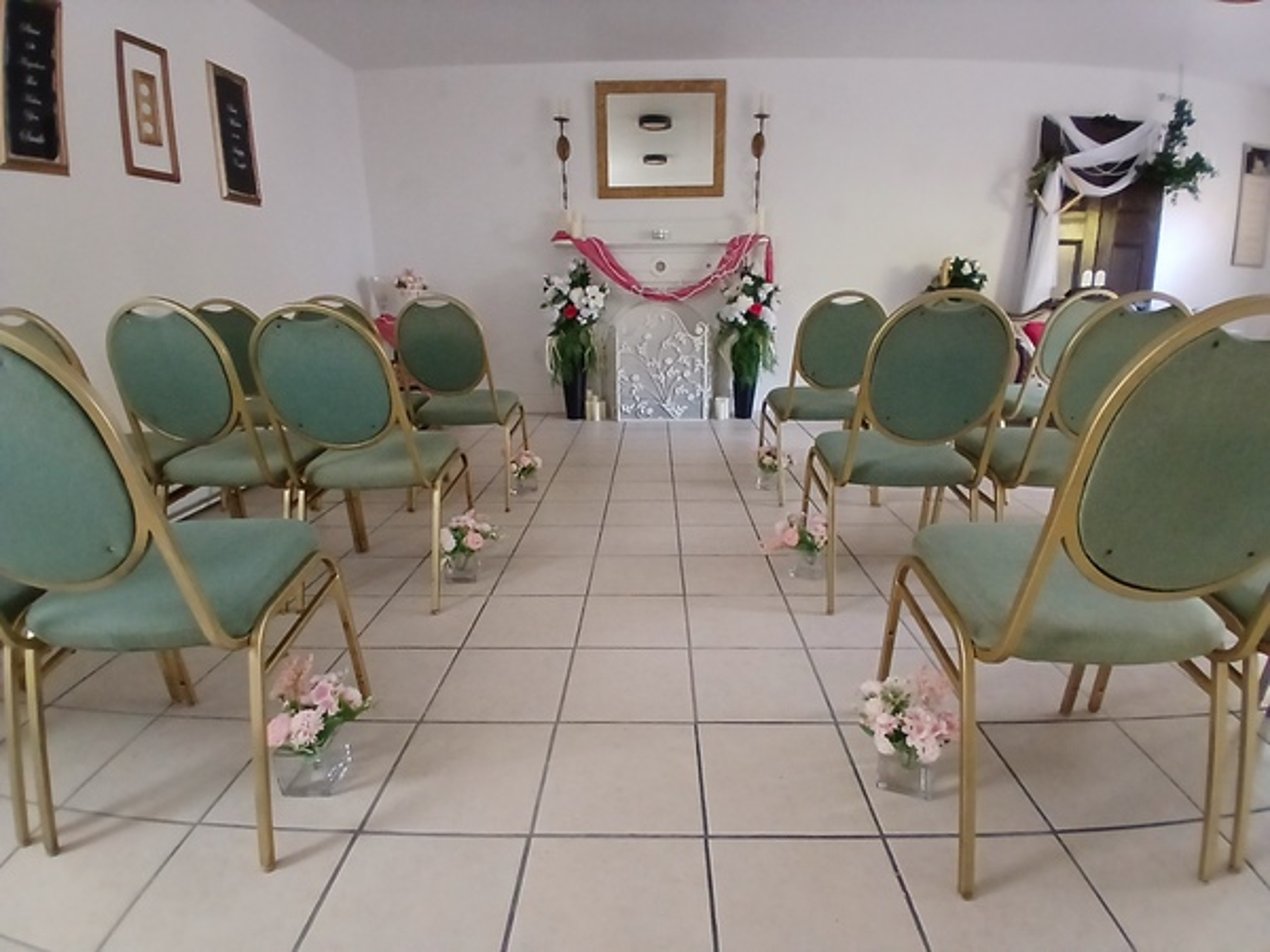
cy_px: 476
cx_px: 635
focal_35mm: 17
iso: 500
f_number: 2.2
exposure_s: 1/20
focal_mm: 1.4
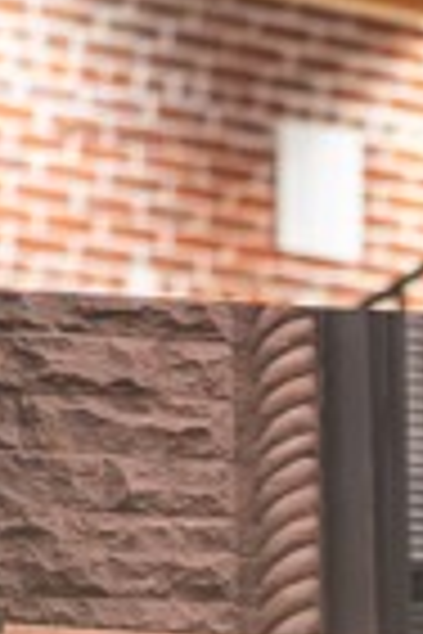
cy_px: 1772
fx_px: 3930
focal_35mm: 223
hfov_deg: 6.0
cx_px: 808
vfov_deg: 8.1
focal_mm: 35
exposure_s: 1/250
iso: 8000
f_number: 2
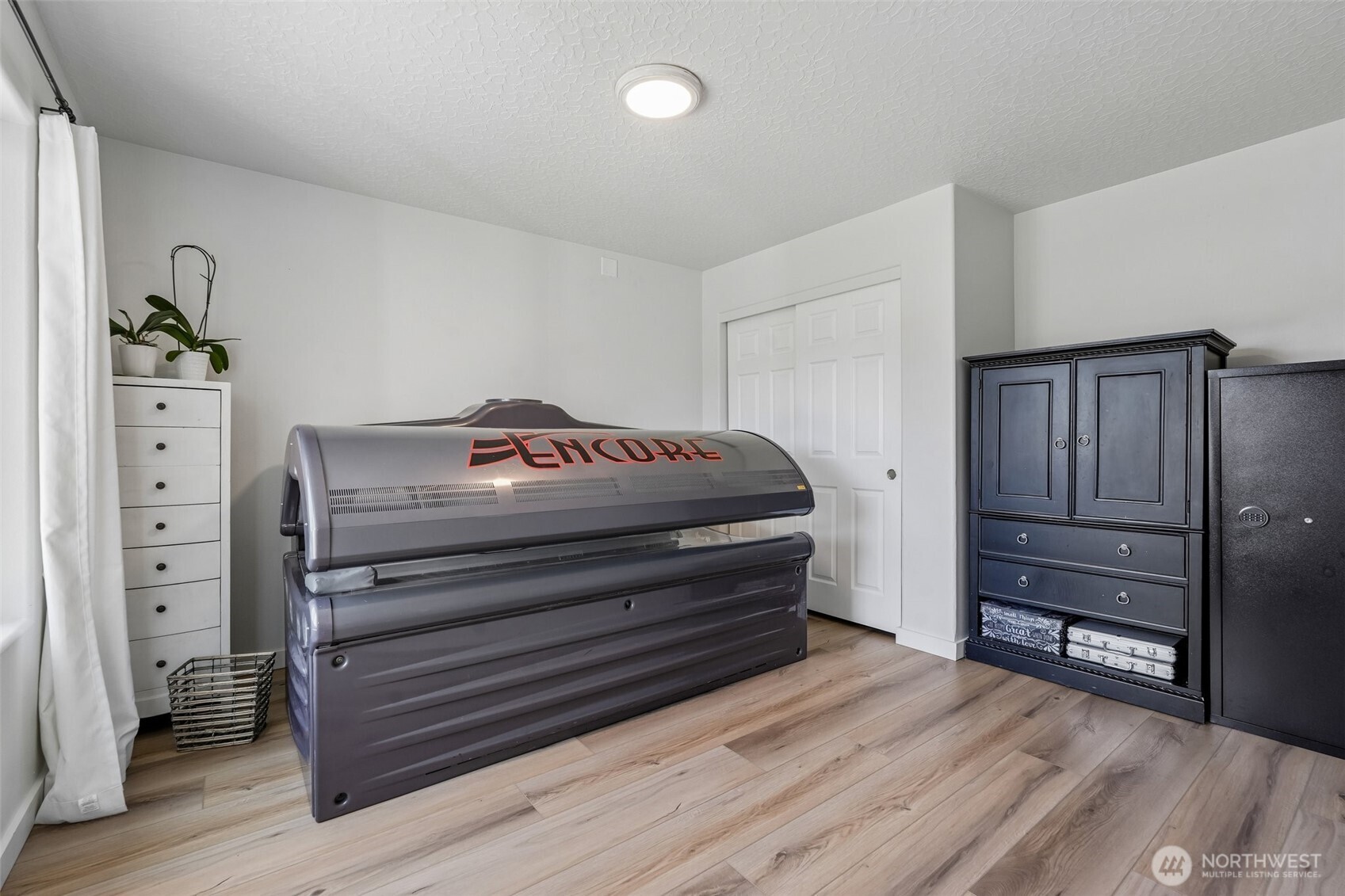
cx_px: 672
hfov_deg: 96.7
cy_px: 448
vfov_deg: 73.7
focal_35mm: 16
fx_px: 598
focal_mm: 16
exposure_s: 1/15
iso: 400
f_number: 8
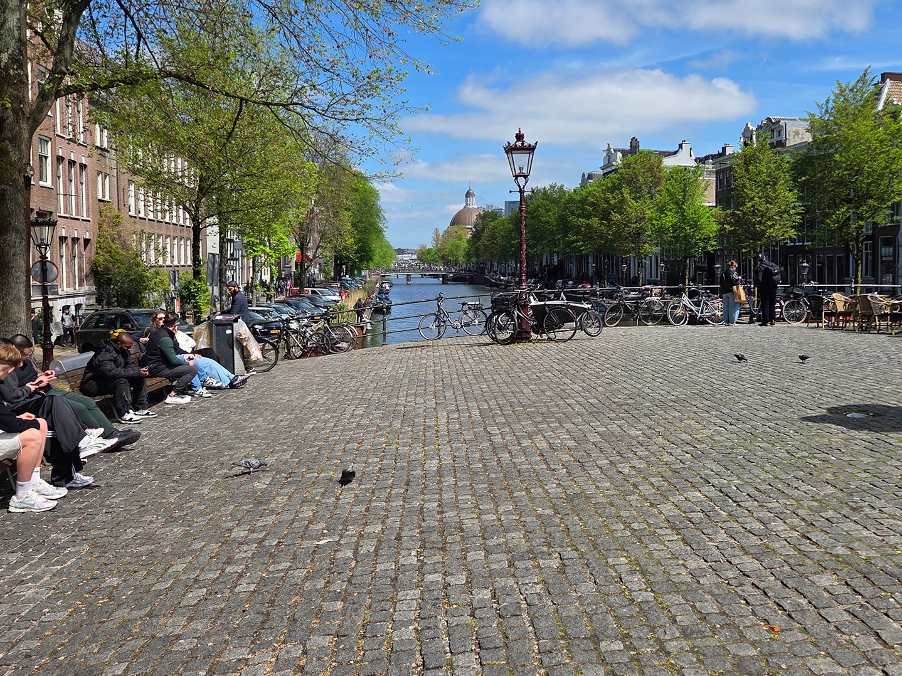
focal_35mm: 32
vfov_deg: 44.1
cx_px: 540
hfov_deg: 56.4
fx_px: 834
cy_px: 320
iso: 80
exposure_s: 1/5699
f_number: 1.8
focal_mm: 5.4
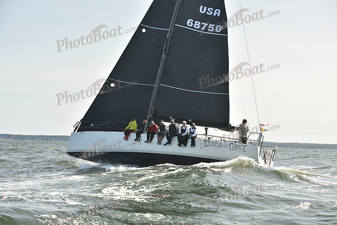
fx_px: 655
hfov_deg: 28.8
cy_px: 112
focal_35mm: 70
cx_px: 168
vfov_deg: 19.5
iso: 250
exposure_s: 1/800
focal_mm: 70
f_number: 6.3
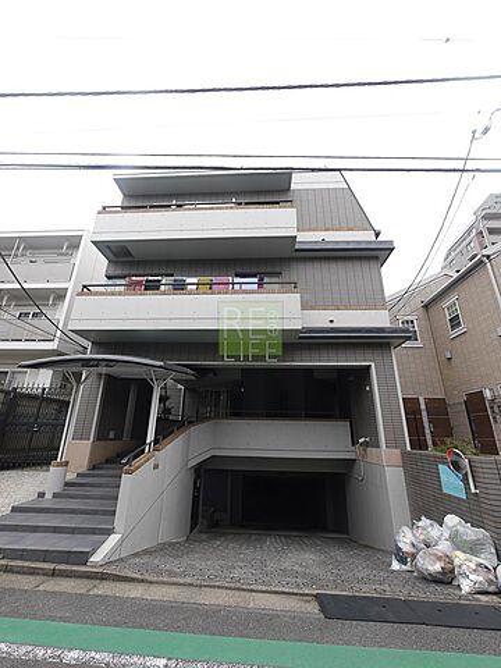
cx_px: 250
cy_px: 334
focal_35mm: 14
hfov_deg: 85.7
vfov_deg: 102.1
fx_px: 270
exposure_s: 1/160
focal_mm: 7
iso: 160
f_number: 5
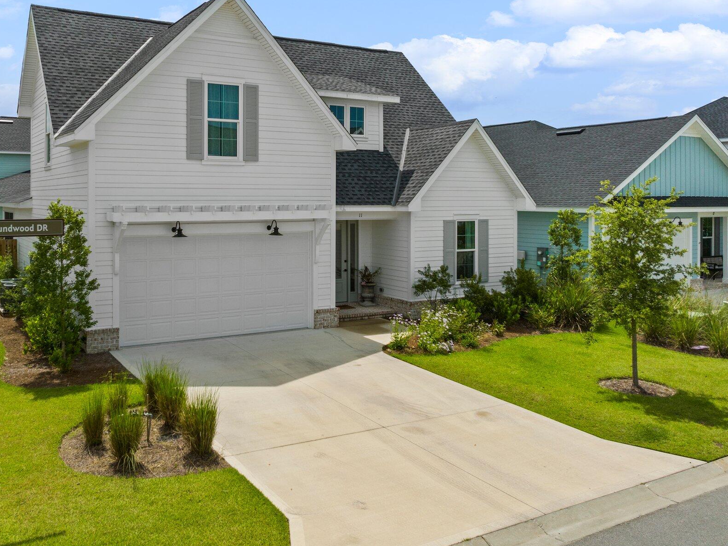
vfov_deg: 45.0
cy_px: 201
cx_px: 280
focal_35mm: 31
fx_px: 652
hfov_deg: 57.7
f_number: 5
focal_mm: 12.29
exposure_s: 1/1600
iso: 100
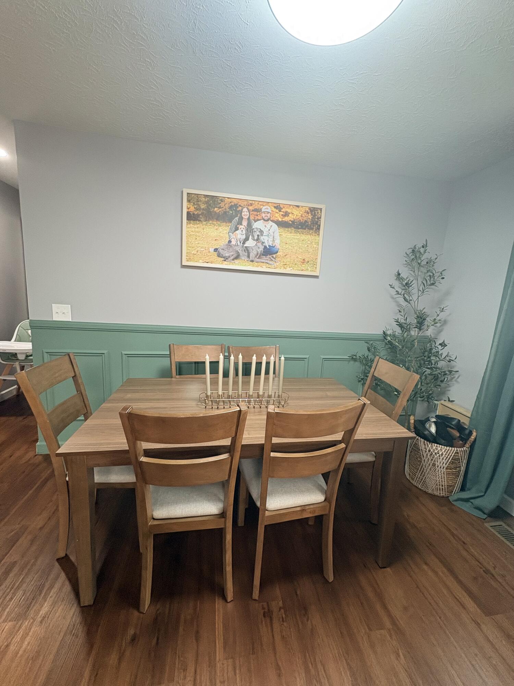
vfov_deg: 102.1
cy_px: 343
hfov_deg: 85.7
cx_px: 257
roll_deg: -3.4
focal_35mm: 14
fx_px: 277
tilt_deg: -9.7
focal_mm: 2.22
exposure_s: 1/60
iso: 200
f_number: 2.2
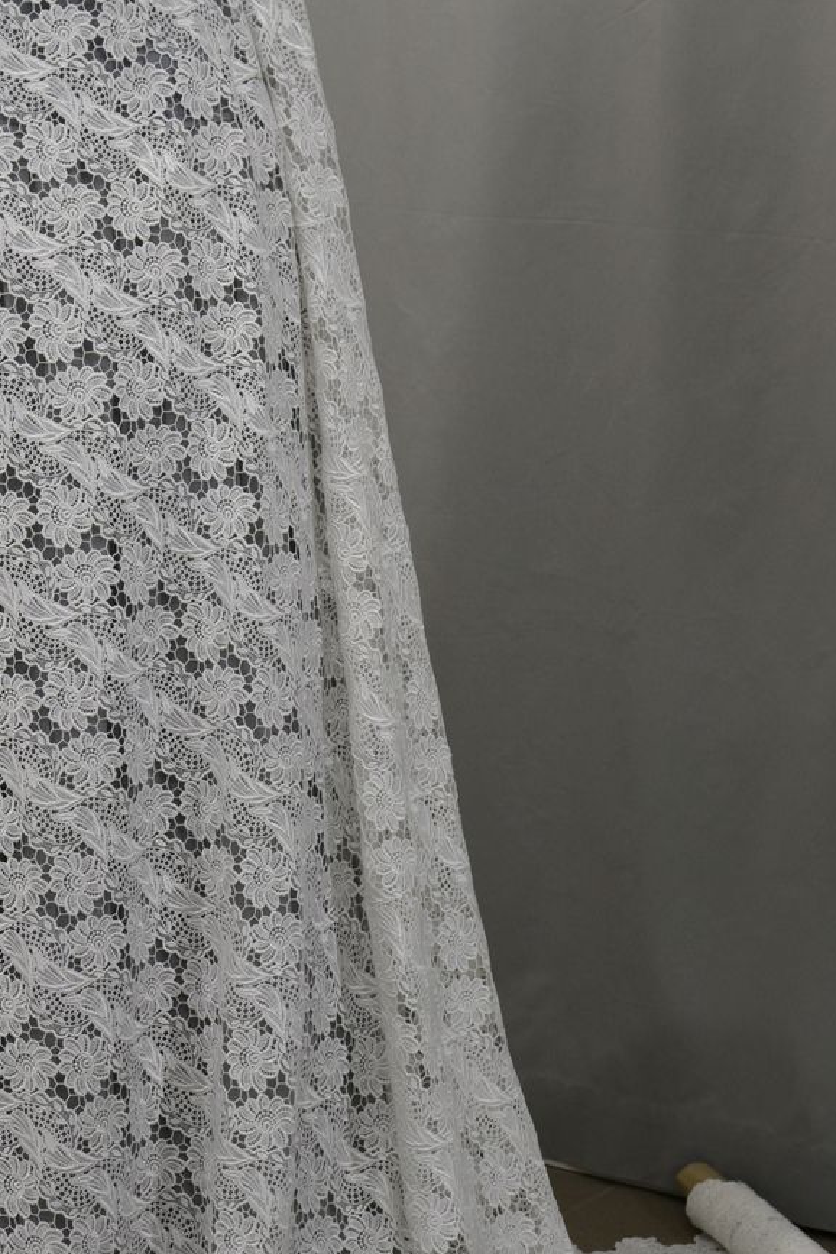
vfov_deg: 18.7
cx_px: 187
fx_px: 3798
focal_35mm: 109
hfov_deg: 12.5
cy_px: 464
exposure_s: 1/25
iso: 100
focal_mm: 35
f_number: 5
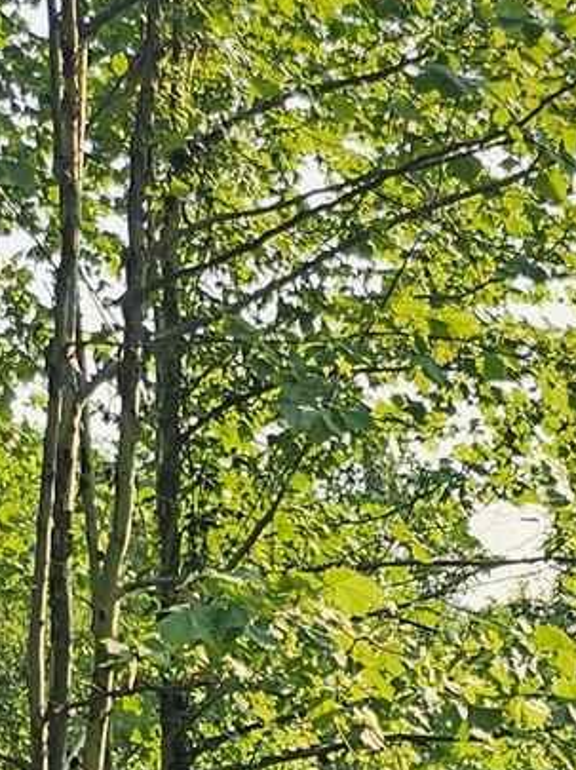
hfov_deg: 10.2
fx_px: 2911
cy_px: 1781
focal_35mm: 131
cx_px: 1236
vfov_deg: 12.3
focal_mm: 5.4
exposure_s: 1/373
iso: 25
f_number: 1.8
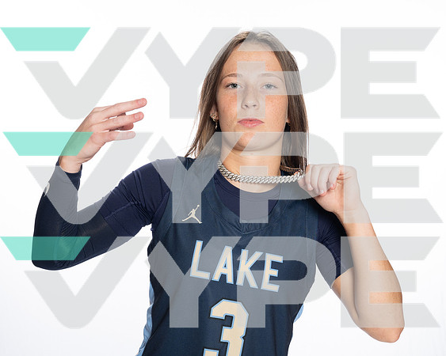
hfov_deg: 35.4
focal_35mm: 53
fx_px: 698
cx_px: 229
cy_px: 178
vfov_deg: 28.6
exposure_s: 1/250
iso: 800
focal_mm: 47
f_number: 8
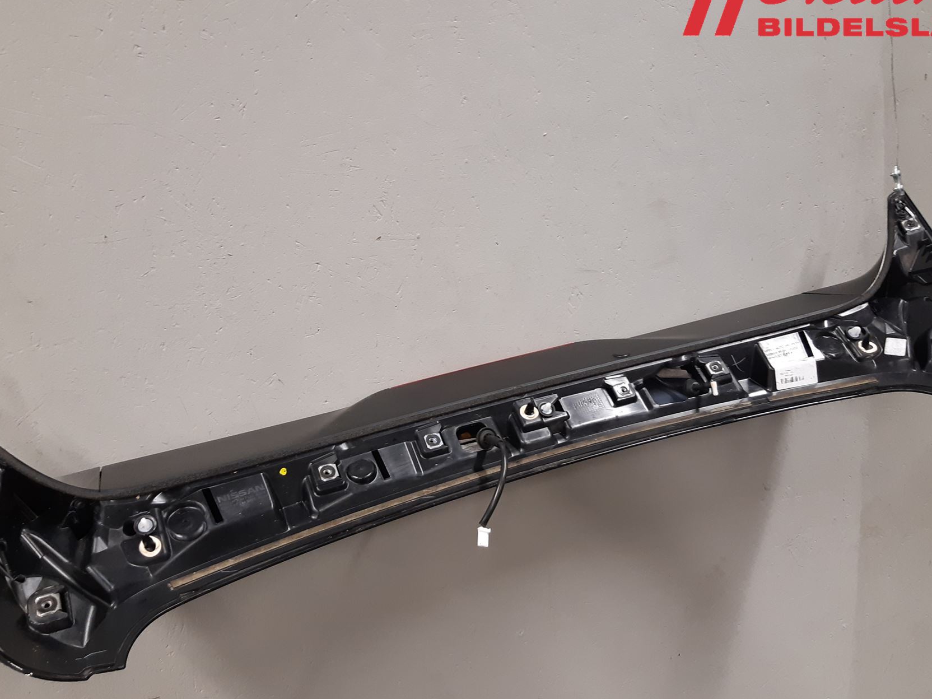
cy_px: 371
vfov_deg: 44.1
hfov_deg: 56.8
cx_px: 453
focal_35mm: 32
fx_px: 862
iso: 160
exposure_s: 1/50
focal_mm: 3.93
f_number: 1.7
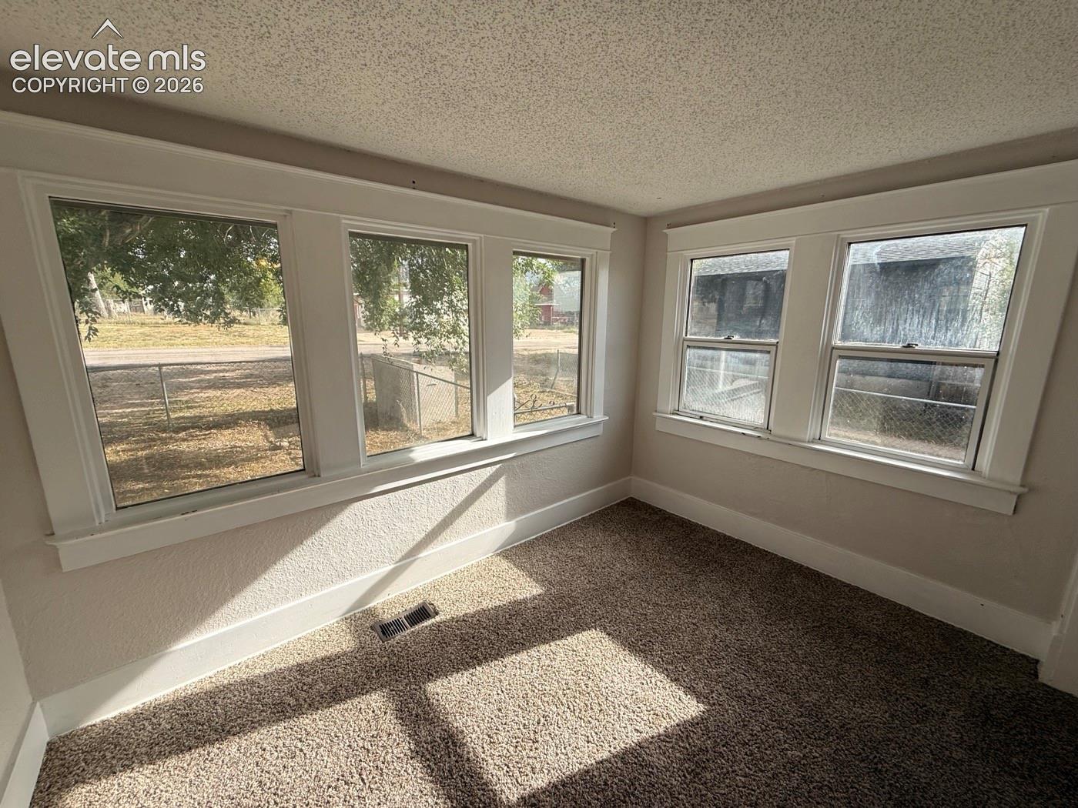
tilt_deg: -11.3
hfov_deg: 102.1
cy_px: 404
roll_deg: +0.1
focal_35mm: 14
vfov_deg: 85.7
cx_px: 539
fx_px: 436
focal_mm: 2.22
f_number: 2.2
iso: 50
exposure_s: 1/809
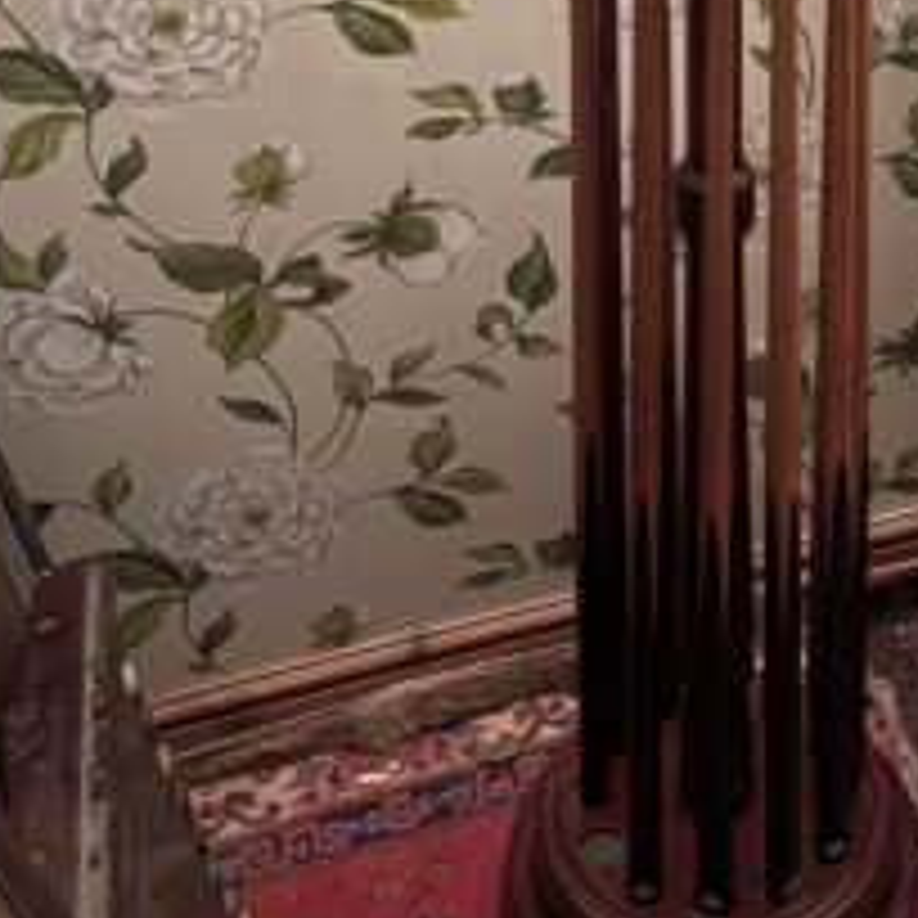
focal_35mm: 60
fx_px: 1800
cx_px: 765
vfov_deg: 26.9
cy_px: -25
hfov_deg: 27.9
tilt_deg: -25.9
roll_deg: +1.1
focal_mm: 5.96
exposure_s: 1/17
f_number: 1.6
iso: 1000
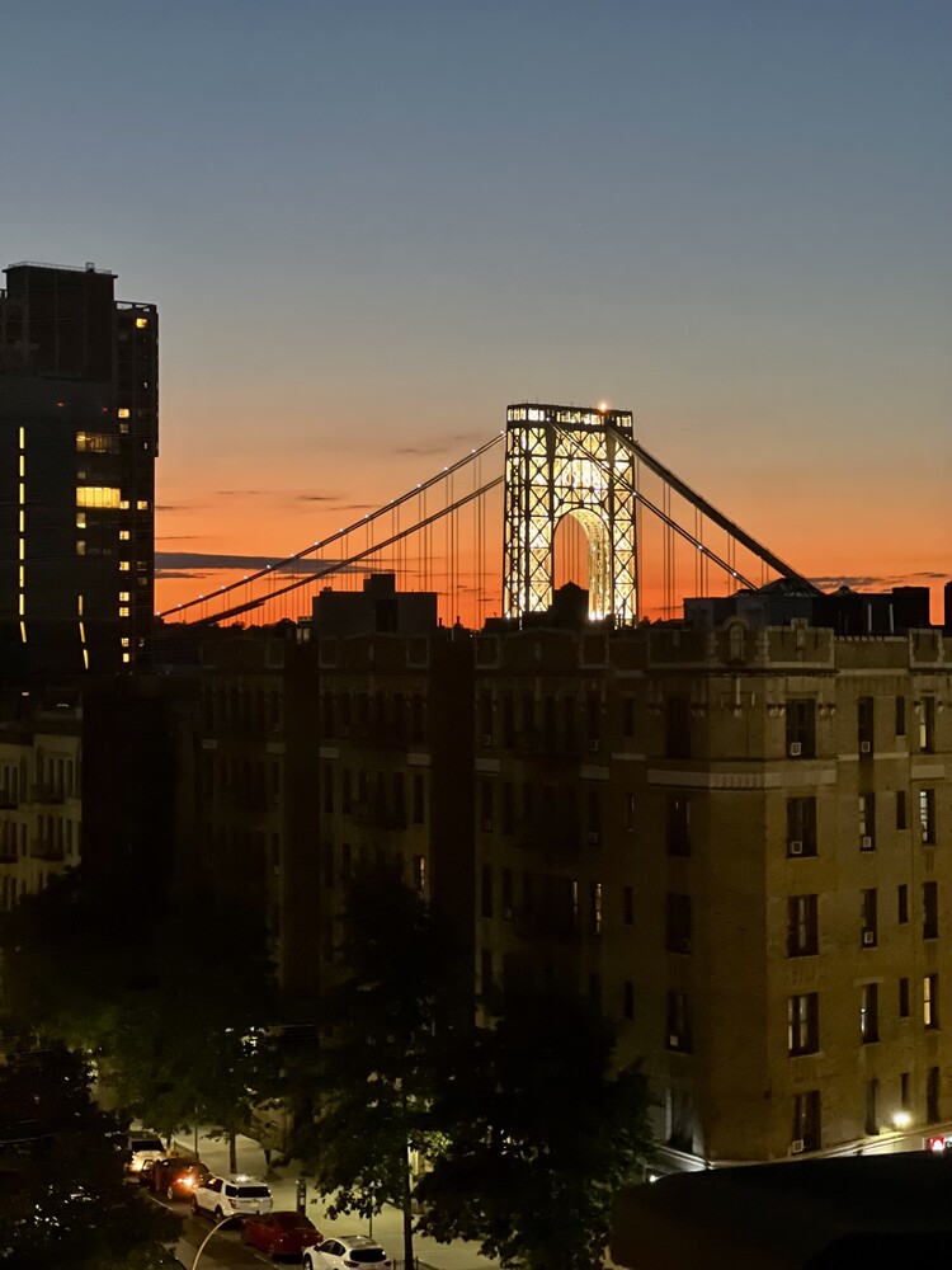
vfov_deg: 25.3
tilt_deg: +1.6
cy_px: 635
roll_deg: +0.2
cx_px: 476
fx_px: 2824
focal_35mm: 77
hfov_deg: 19.1
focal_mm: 9
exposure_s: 1/15
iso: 640
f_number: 2.8
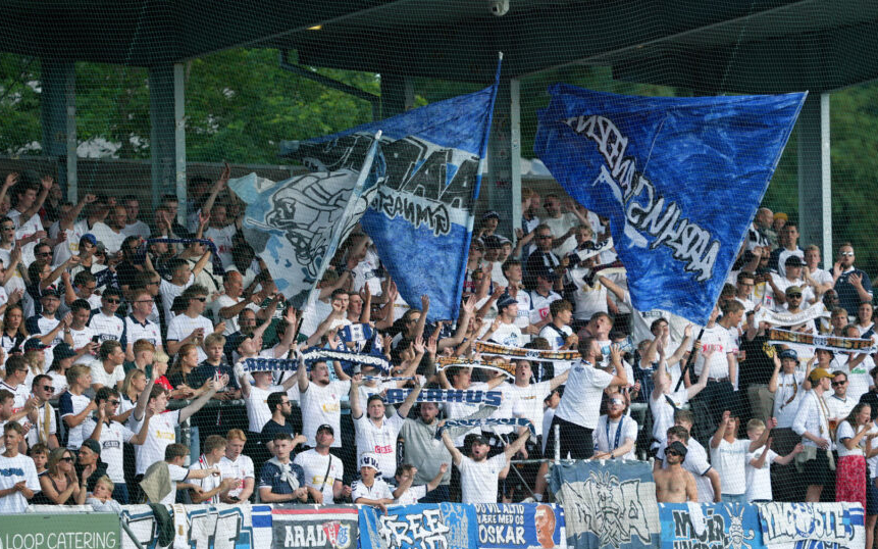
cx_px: 493
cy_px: 300
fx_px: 11604
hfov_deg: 4.3
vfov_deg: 2.7
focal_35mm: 485
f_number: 2.8
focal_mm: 400
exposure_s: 1/1600
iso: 400
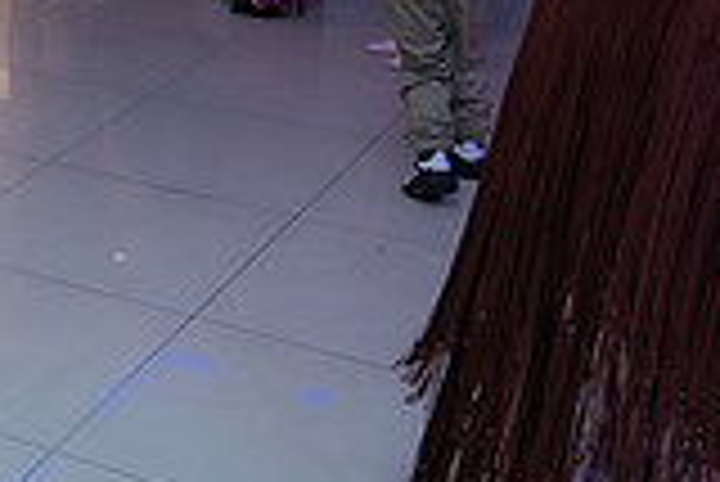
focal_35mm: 85
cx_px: -200
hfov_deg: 21.7
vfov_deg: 15.1
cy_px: -195
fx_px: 1702
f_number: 2.8
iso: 1600
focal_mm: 20
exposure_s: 1/200
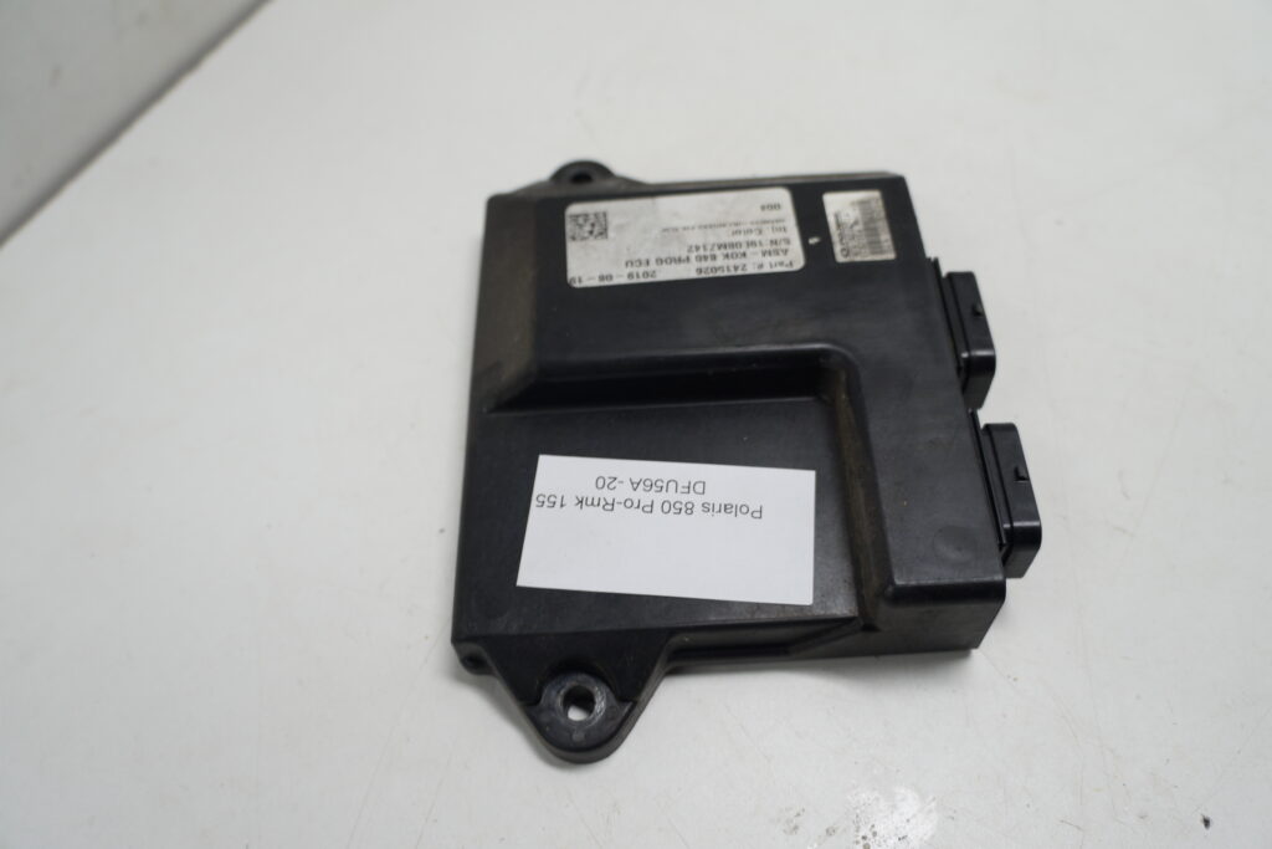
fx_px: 1007
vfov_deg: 45.7
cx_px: 636
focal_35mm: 28
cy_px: 424
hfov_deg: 64.5
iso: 125
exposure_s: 1/60
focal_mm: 19
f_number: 3.5
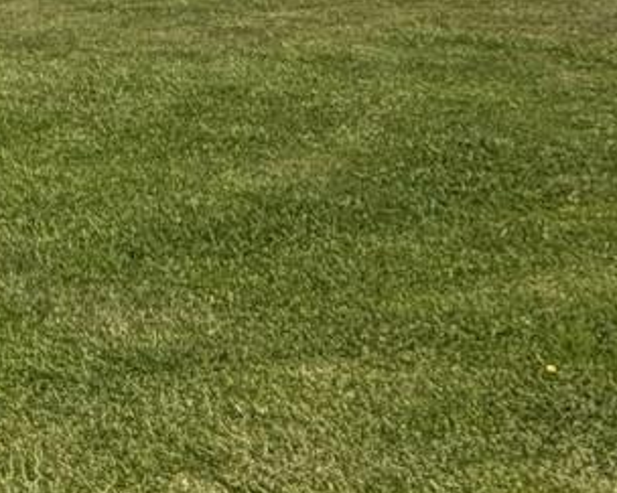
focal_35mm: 92
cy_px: -199
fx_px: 1679
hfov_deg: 13.9
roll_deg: +0.3
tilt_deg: -0.7
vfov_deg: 15.6
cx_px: -903
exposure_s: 1/799
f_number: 2.2
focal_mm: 2.22
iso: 20
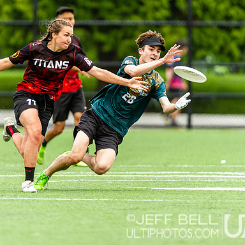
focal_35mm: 711
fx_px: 5693
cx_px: 110
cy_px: 77
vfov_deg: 2.5
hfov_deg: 2.5
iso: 800
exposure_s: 1/1600
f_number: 4
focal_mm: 400
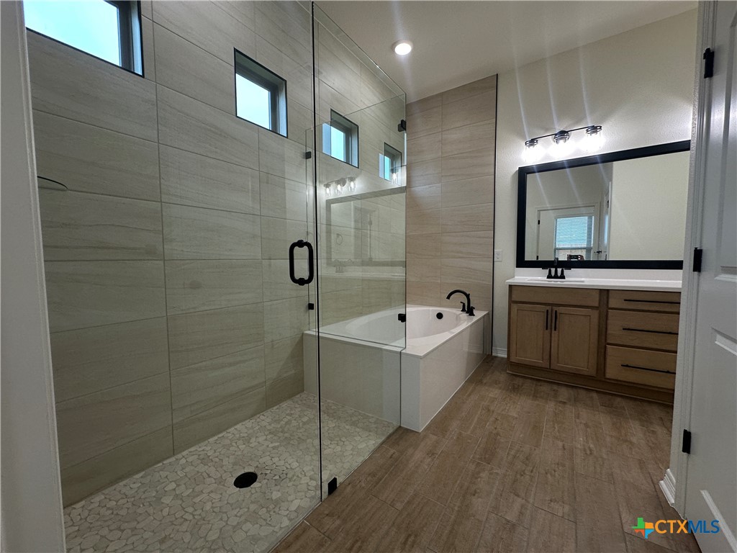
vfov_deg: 85.7
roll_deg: +0.2
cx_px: 368
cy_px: 276
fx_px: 298
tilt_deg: -3.2
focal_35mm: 14
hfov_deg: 102.1
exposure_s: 1/120
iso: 125
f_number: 2.2
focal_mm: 2.22
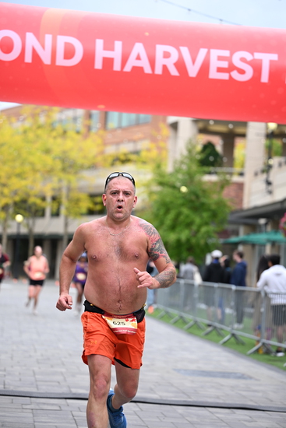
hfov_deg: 15.0
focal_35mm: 91
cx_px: 143
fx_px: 1084
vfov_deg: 22.4
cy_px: 214
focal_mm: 91
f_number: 2.8
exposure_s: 1/2000
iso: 640
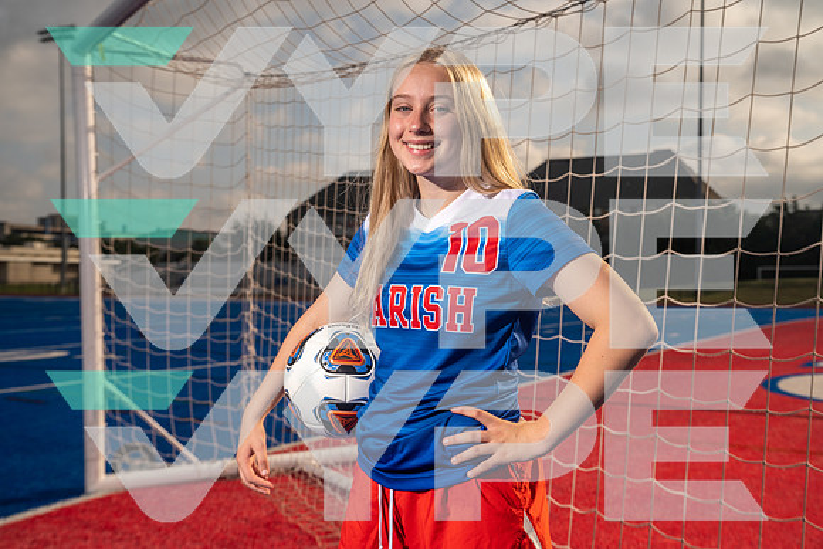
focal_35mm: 43
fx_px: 983
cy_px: 274
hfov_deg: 45.4
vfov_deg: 31.2
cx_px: 412
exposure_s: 1/250
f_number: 5.6
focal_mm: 43
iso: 100
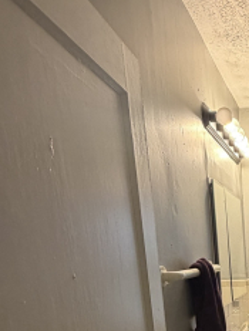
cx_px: 307
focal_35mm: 40
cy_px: 340
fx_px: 383
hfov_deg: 30.1
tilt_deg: -9.6
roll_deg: +0.1
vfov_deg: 40.3
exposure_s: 1/60
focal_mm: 2.22
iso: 250
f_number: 2.2
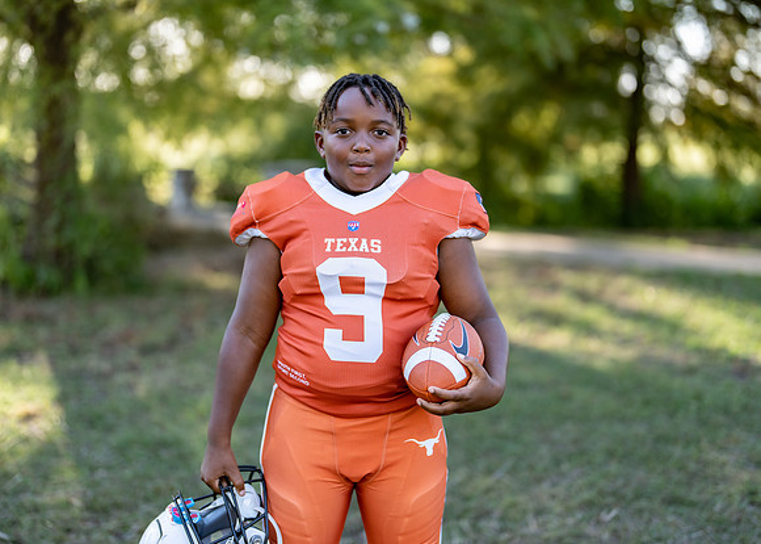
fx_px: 1132
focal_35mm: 52
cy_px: 272
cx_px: 380
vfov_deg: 27.0
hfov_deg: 37.2
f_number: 1.2
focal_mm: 50
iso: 100
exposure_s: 1/1250
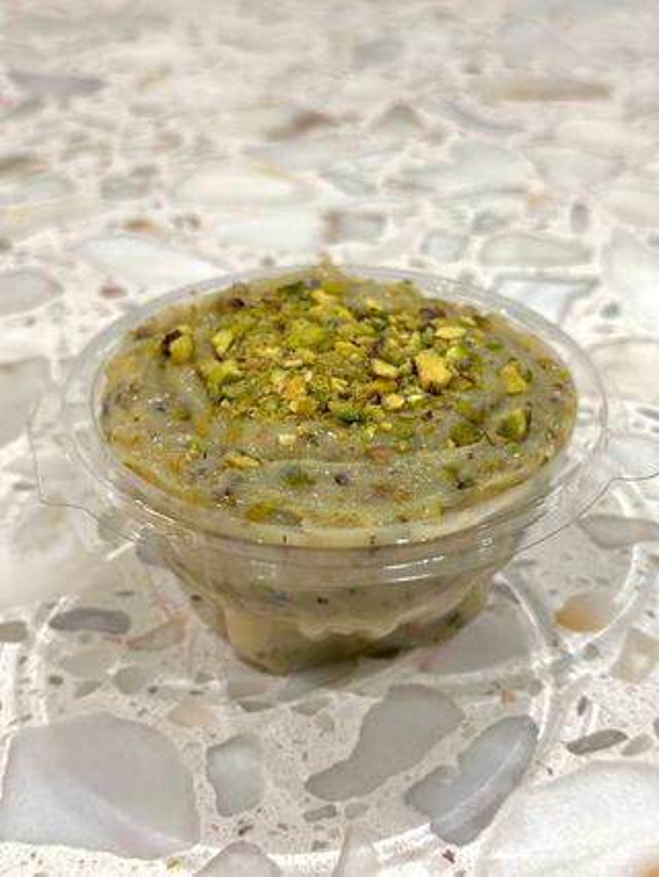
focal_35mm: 48
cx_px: 330
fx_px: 1217
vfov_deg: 39.6
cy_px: 438
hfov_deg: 30.3
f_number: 1.78
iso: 200
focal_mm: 6.86
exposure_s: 1/50
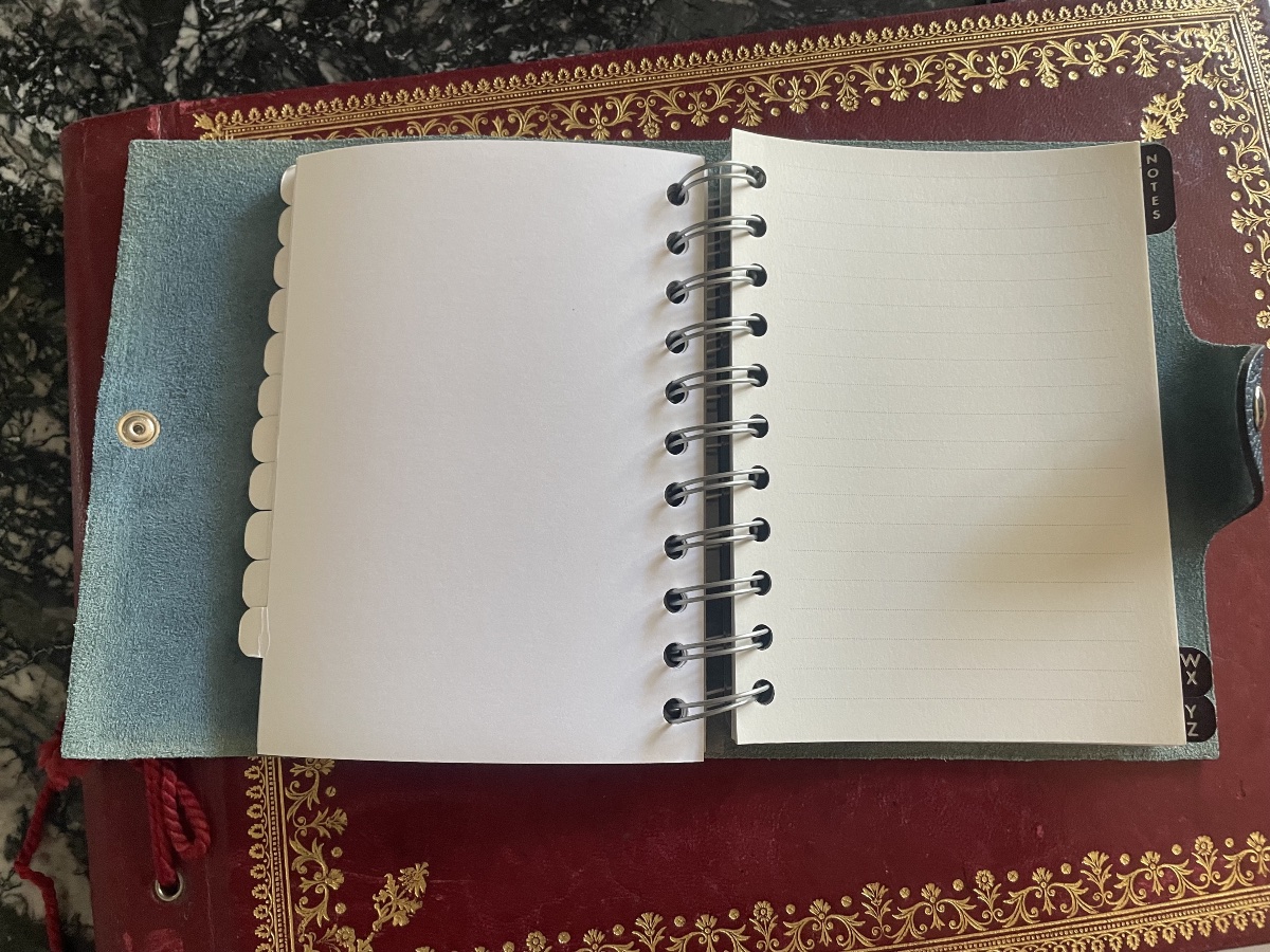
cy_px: 476
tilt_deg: -81.5
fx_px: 954
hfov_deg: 67.3
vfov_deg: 53.1
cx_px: 635
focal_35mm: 26
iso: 160
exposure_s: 1/60
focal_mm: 4.2
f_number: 1.6
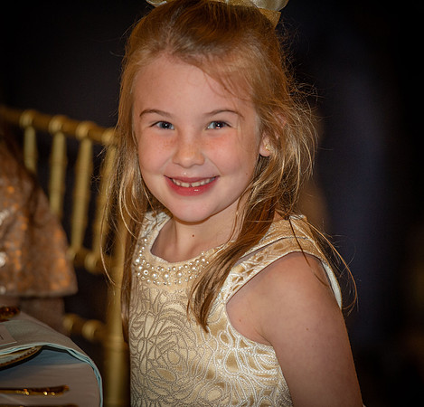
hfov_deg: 7.7
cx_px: 213
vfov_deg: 7.4
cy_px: 204
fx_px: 3139
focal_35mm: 231
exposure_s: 1/100
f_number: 2.8
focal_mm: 185
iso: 1250
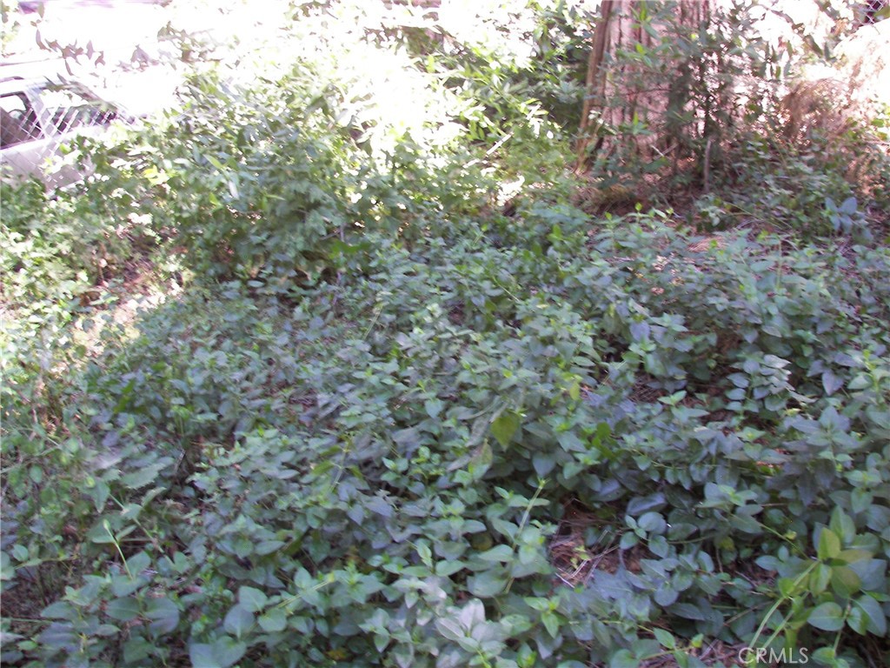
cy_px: 334
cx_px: 445
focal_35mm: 36
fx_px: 926
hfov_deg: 51.4
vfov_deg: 39.7
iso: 100
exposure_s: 1/30
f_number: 2.8
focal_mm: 6
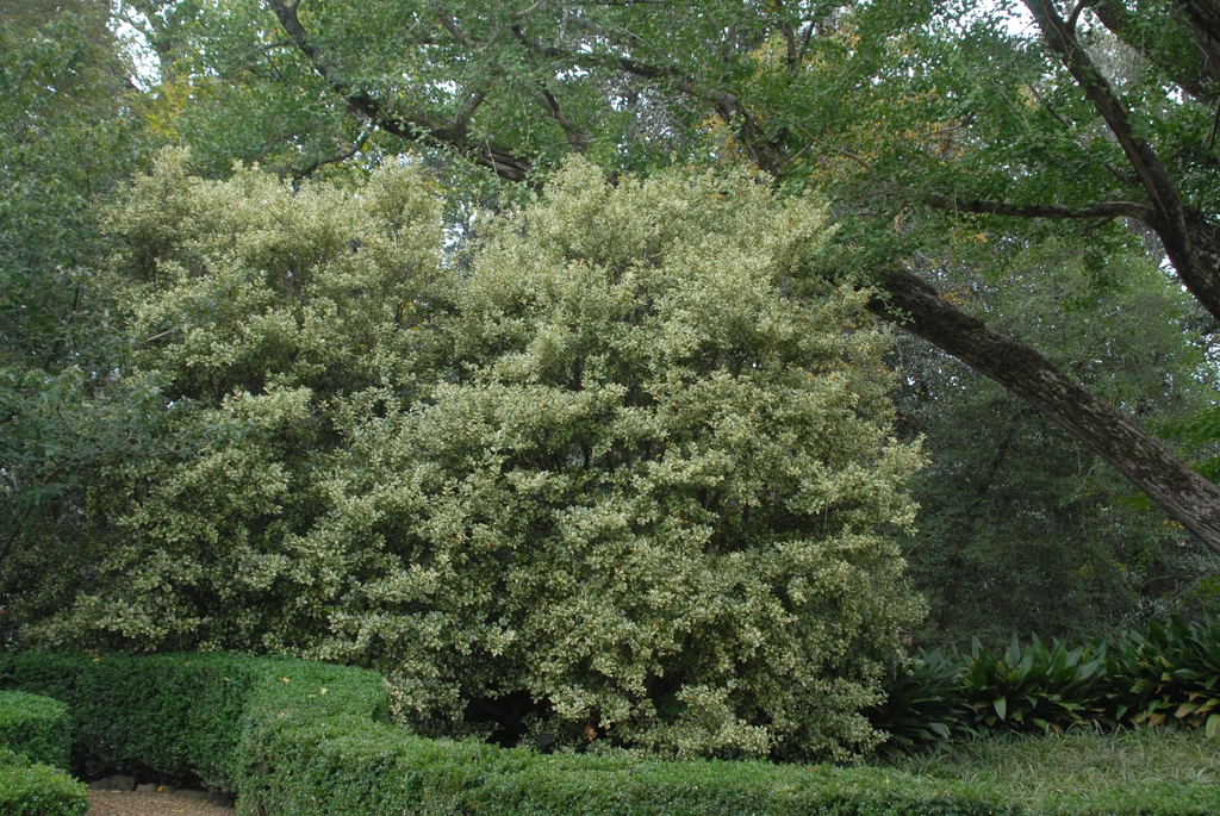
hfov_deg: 46.4
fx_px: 1425
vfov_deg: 32.0
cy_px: 408
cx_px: 610
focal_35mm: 42
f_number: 5.6
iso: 400
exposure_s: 1/125
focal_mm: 28
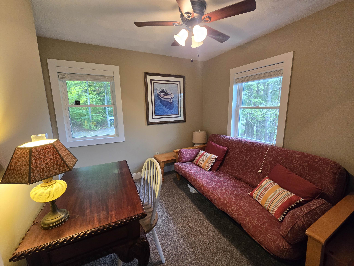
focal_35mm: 13
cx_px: 177
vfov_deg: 89.9
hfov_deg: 106.2
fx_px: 133
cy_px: 133
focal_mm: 2.2
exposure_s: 1/60
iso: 320
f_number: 2.2
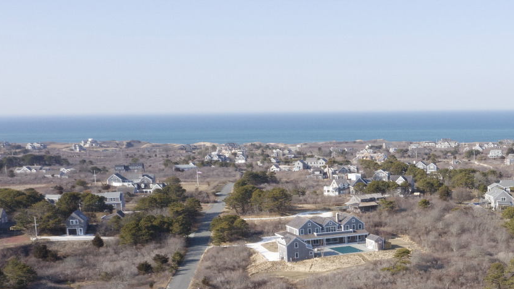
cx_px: 477
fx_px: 777
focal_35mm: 57
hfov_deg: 34.3
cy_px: 269
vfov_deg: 20.6
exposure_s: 1/80
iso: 100
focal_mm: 10.26
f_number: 11
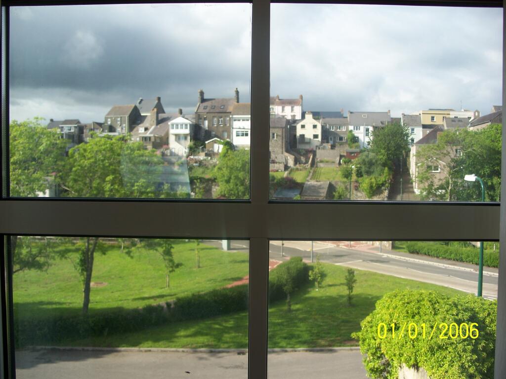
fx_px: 541
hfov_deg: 50.1
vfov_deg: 38.7
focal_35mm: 37
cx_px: 253
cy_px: 190
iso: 64
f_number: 2.8
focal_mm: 7.8
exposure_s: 1/400
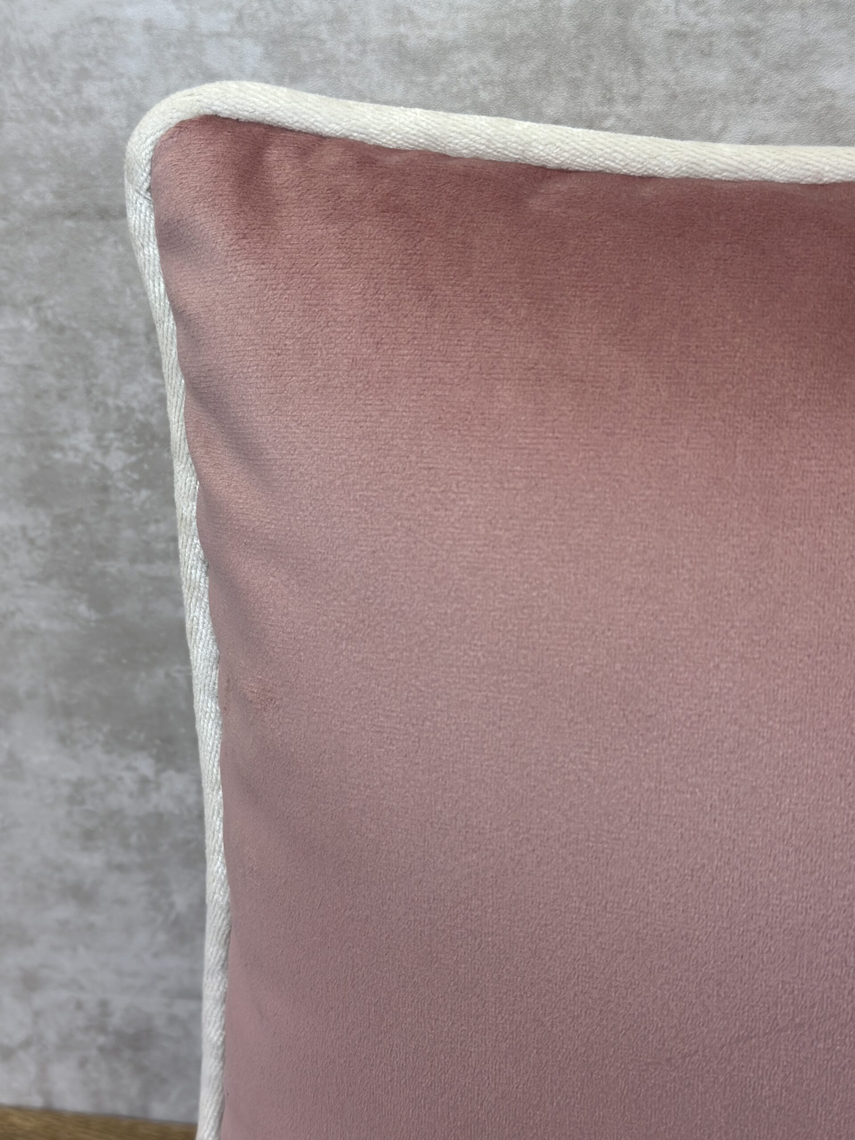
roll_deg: +0.9
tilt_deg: -18.4
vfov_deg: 39.7
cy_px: 570
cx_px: 428
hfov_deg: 30.3
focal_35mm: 48
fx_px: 1581
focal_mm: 6.86
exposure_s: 1/343
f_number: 1.78
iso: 80
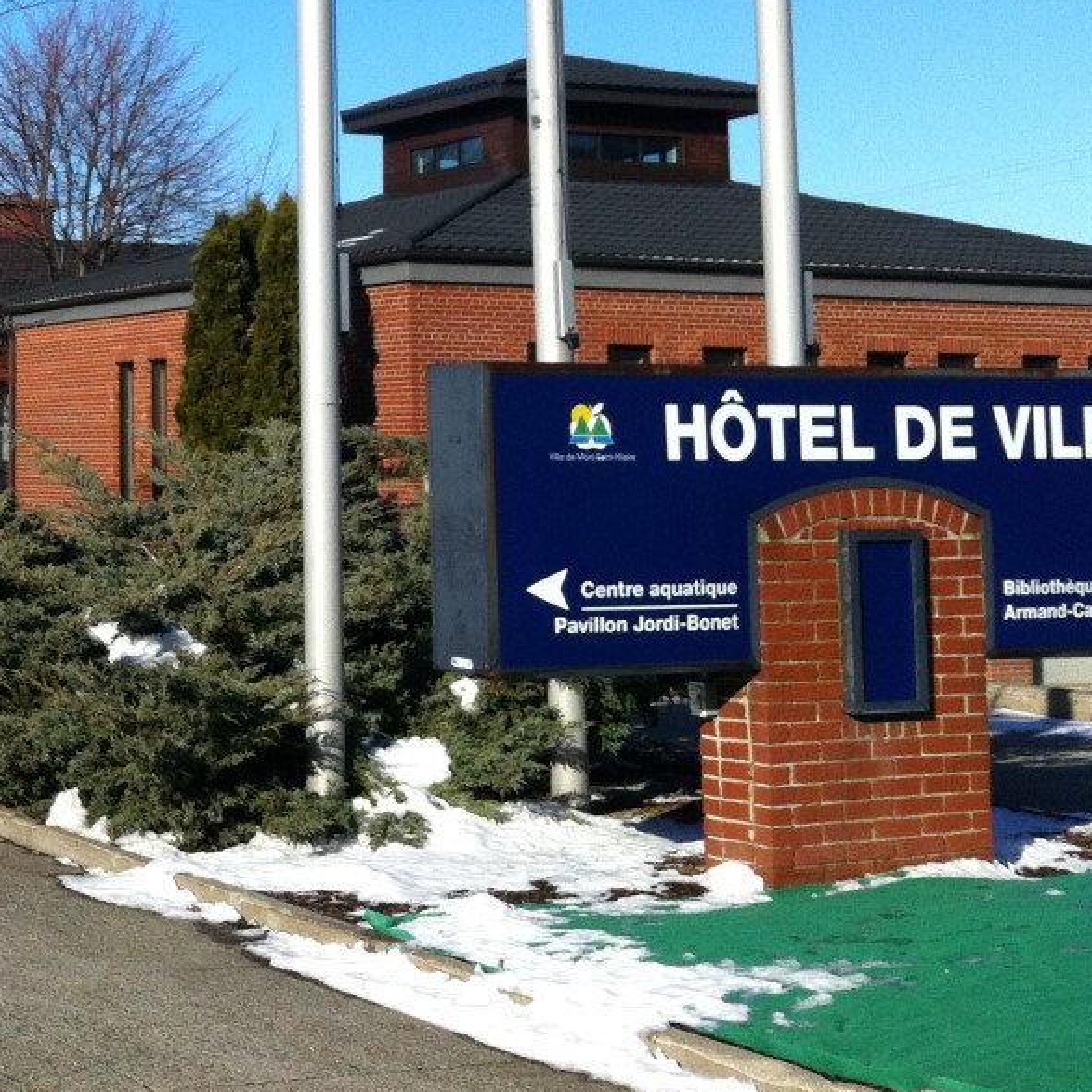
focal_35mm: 76
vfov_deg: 22.2
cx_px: -115
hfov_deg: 21.6
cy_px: 117
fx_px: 2712
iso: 80
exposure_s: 1/1798
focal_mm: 3.85
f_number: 2.8
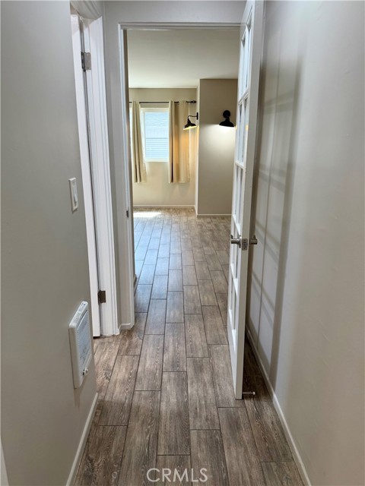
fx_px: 337
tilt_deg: -15.9
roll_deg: +1.5
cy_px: 243
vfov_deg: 71.6
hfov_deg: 56.8
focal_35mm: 24
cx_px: 182
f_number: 1.78
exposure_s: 1/120
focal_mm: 6.76
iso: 160
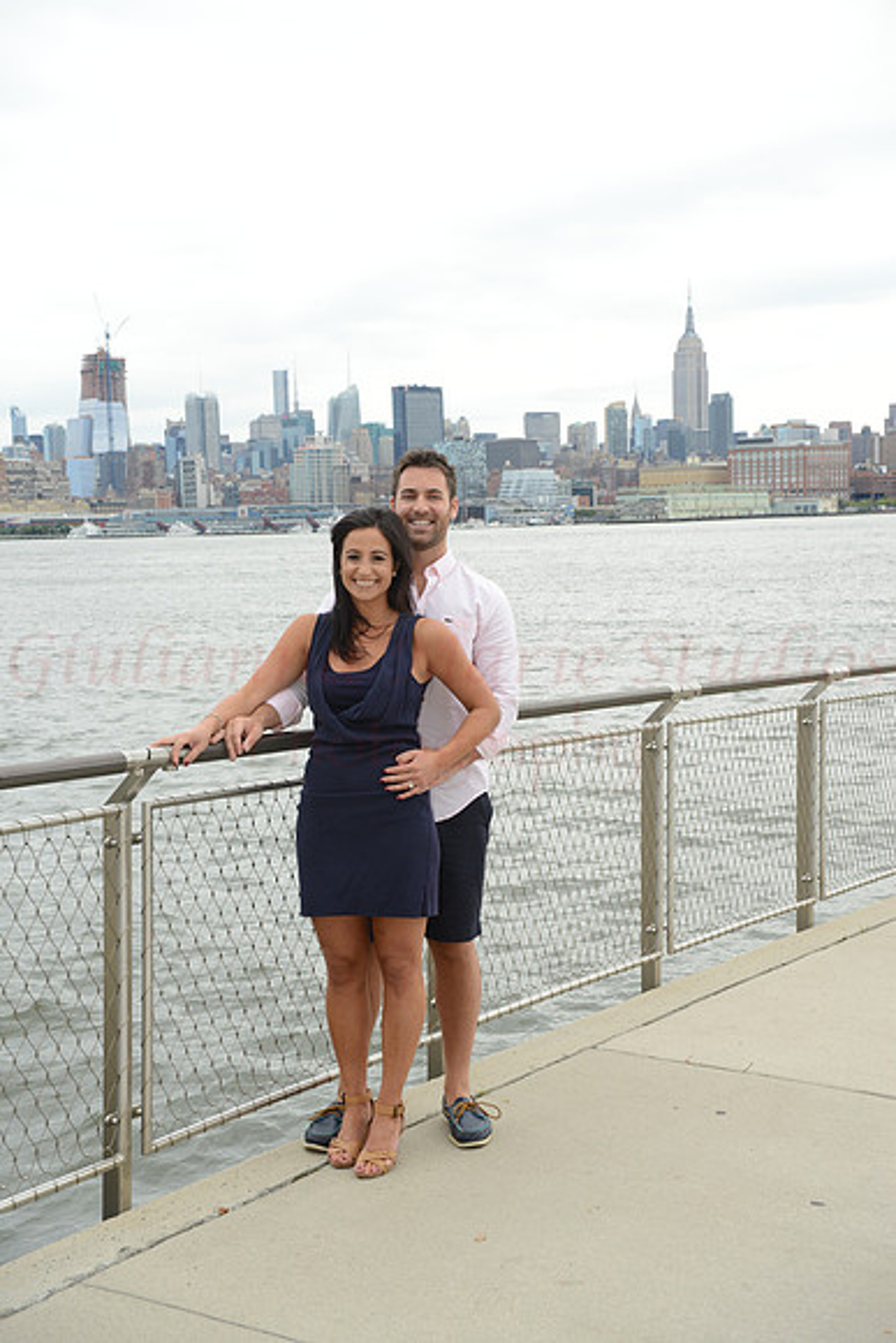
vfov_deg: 39.6
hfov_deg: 27.0
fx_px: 1865
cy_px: 672
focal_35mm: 50
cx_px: 448
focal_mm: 50
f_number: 10
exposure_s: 1/250
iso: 400
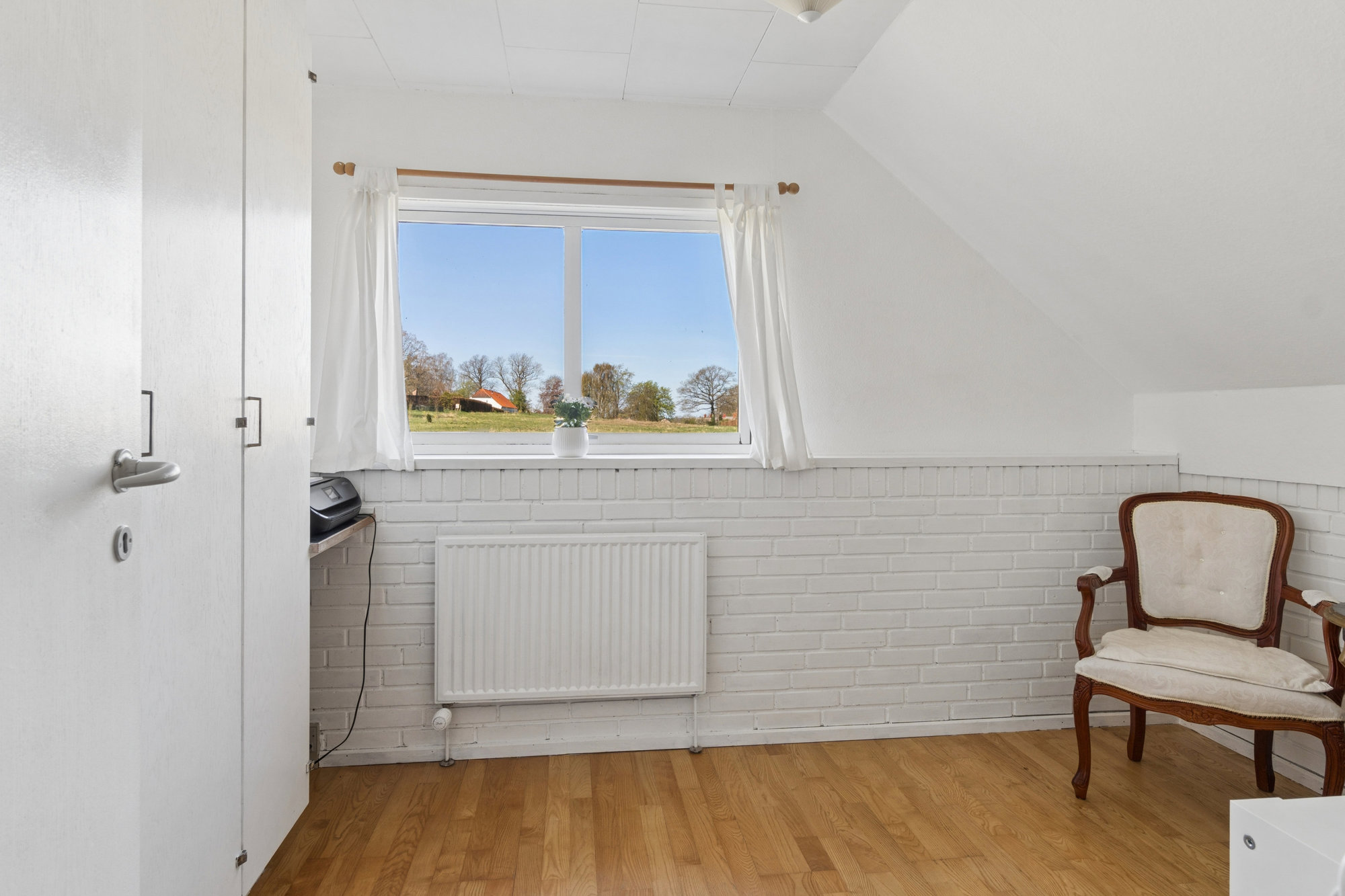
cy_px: 448
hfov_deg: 85.4
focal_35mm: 20
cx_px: 672
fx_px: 728
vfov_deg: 63.2
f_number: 8
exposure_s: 1/80
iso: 200
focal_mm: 13
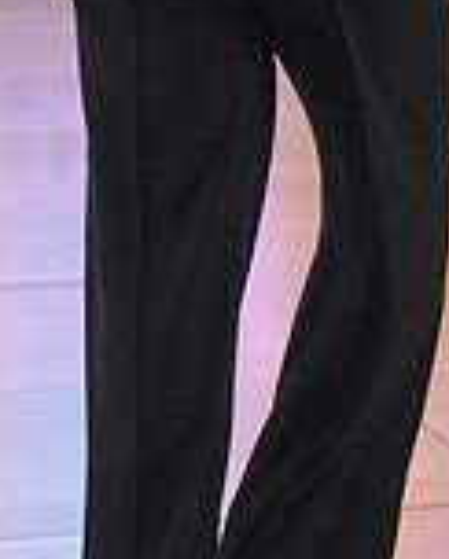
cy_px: -191
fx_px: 4393
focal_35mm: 265
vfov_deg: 7.2
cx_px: 642
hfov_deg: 5.8
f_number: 4
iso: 3200
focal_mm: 74
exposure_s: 1/500
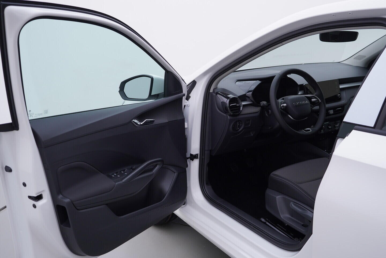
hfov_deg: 53.1
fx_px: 386
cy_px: 129
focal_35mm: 36
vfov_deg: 36.9
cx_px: 193
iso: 125
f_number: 4
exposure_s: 1/80
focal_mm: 24
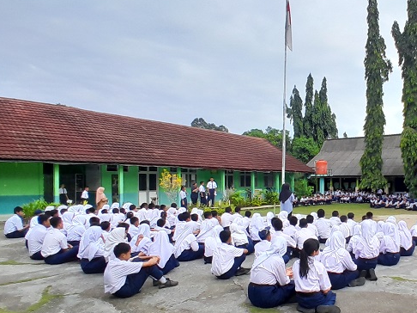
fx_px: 337
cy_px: 190
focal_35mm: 28
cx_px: 334
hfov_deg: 58.6
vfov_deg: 49.4
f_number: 2.2
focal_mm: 1.46
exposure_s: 1/561
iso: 40
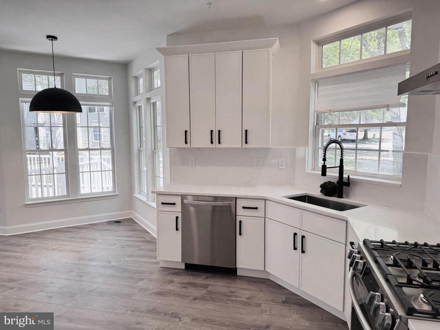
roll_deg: +0.4
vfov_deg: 56.8
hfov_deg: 71.6
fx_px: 305
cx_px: 220
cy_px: 165
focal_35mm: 24
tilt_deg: -6.2
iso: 64
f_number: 1.78
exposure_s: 1/217
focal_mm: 6.76
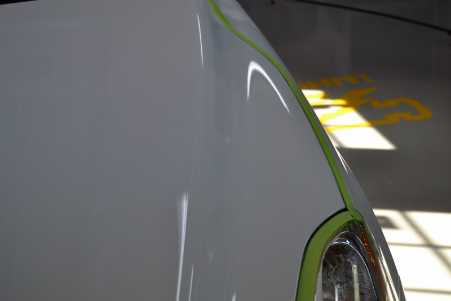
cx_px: 226
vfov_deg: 25.7
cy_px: 150
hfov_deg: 37.9
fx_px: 658
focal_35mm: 52
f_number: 5.6
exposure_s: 1/125
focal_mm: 35
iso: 180
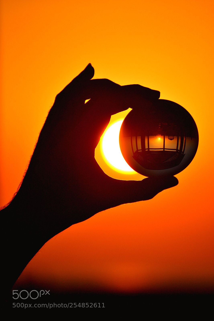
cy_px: 160
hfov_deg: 5.0
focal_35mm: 278
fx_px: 2475
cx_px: 107
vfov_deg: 7.4
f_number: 5.6
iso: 140
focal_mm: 185
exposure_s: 1/2000
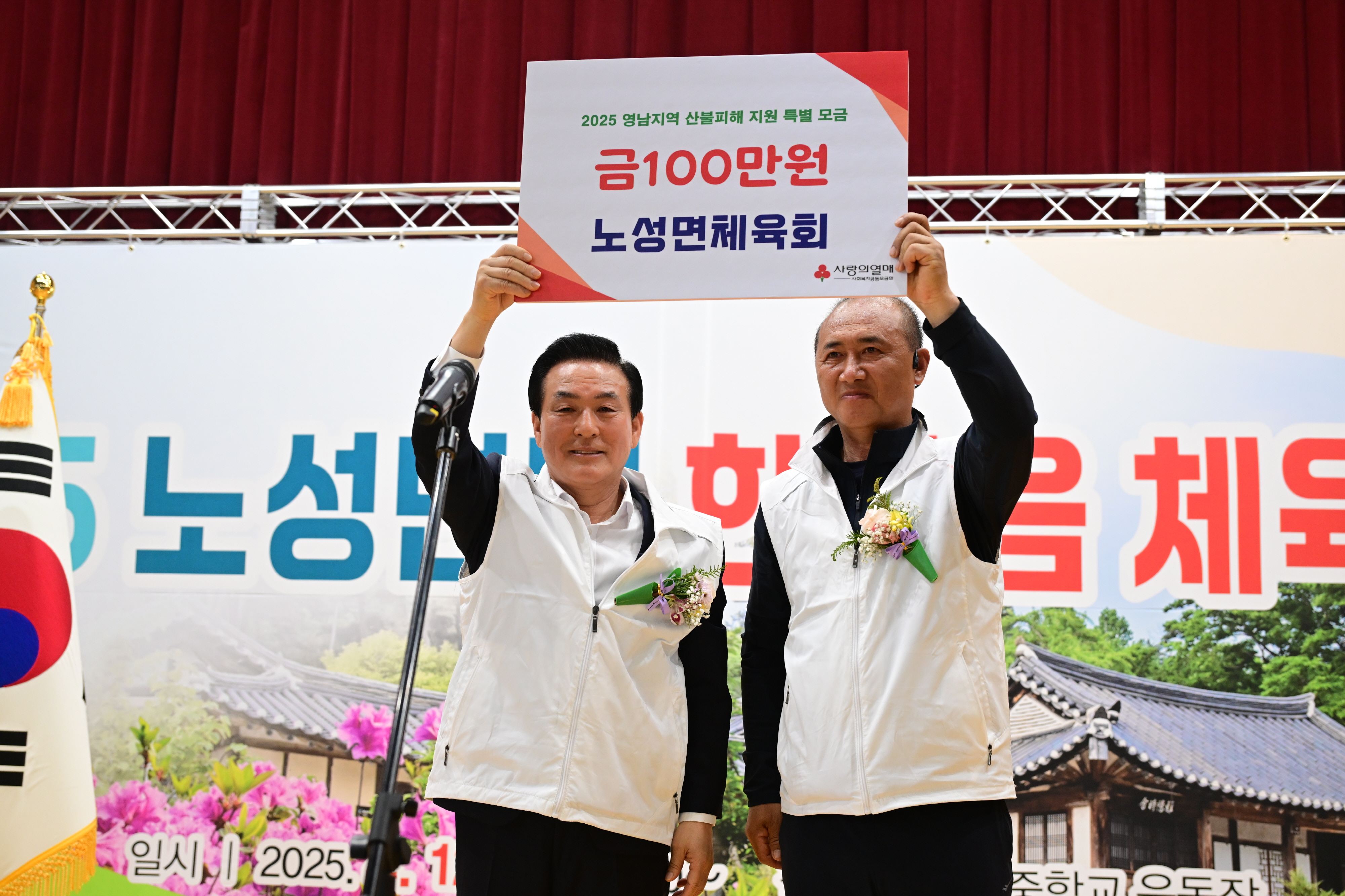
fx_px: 1718
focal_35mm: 46
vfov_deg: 29.2
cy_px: 448
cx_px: 672
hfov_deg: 42.7
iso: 2000
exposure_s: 1/125
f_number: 4
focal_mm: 46
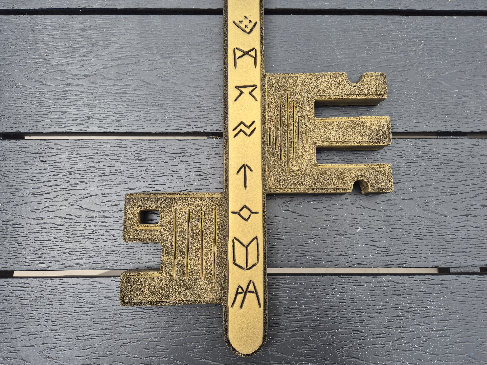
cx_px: 244
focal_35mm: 23
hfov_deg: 73.9
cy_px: 182
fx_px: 324
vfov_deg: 58.9
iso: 32
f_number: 1.8
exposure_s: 1/180
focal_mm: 5.4
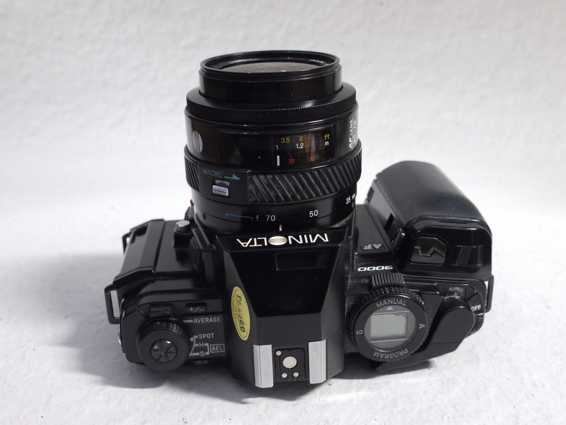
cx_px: 283
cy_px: 212
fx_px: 687
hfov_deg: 44.8
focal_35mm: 42
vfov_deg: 34.3
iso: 800
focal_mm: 21
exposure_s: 1/13
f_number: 5.6
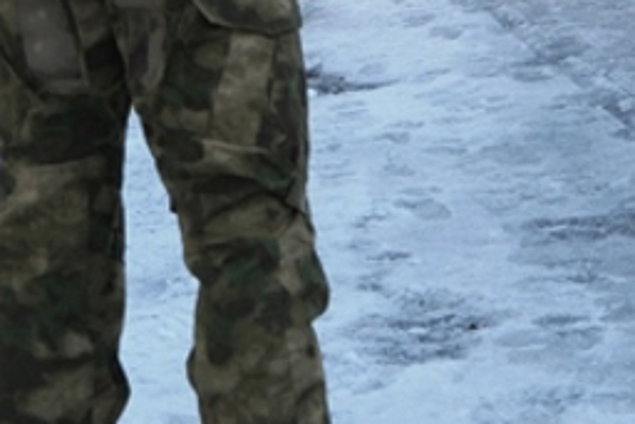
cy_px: -154
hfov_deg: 12.1
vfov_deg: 8.3
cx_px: 840
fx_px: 2894
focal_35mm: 164
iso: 160
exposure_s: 1/280
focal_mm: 37.6
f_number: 5.6
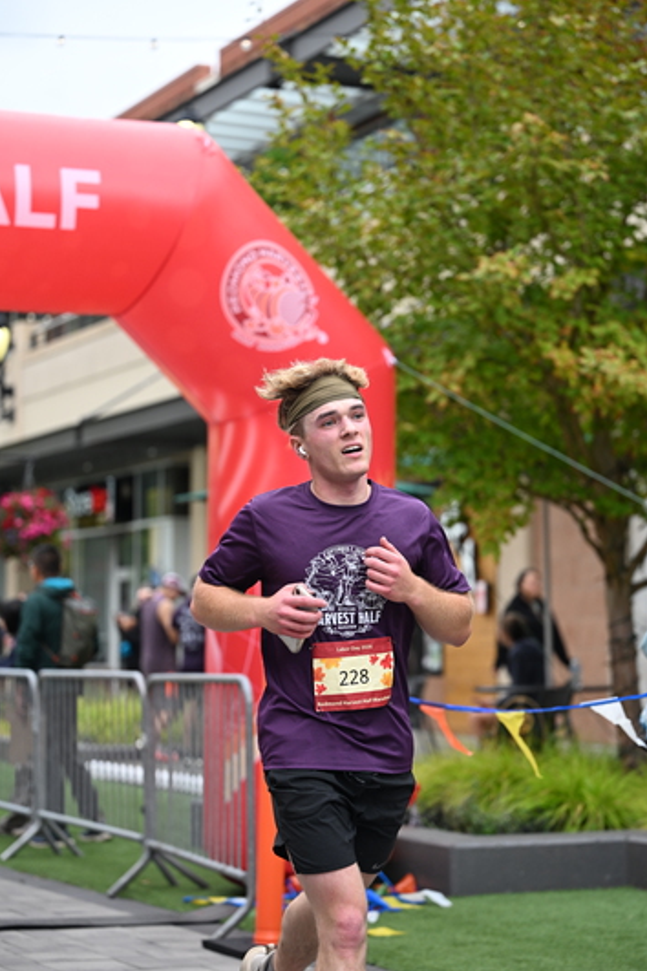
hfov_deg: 15.7
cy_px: 485
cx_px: 332
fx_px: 2345
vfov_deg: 23.4
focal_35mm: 87
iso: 640
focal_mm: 84
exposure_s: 1/2000
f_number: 2.8
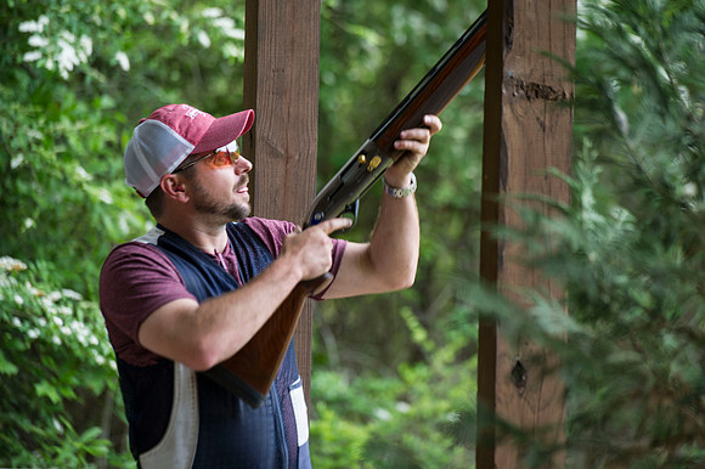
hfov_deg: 10.3
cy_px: 234
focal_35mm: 200
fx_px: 3914
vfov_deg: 6.9
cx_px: 352
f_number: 3.5
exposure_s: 1/80
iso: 200
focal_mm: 200
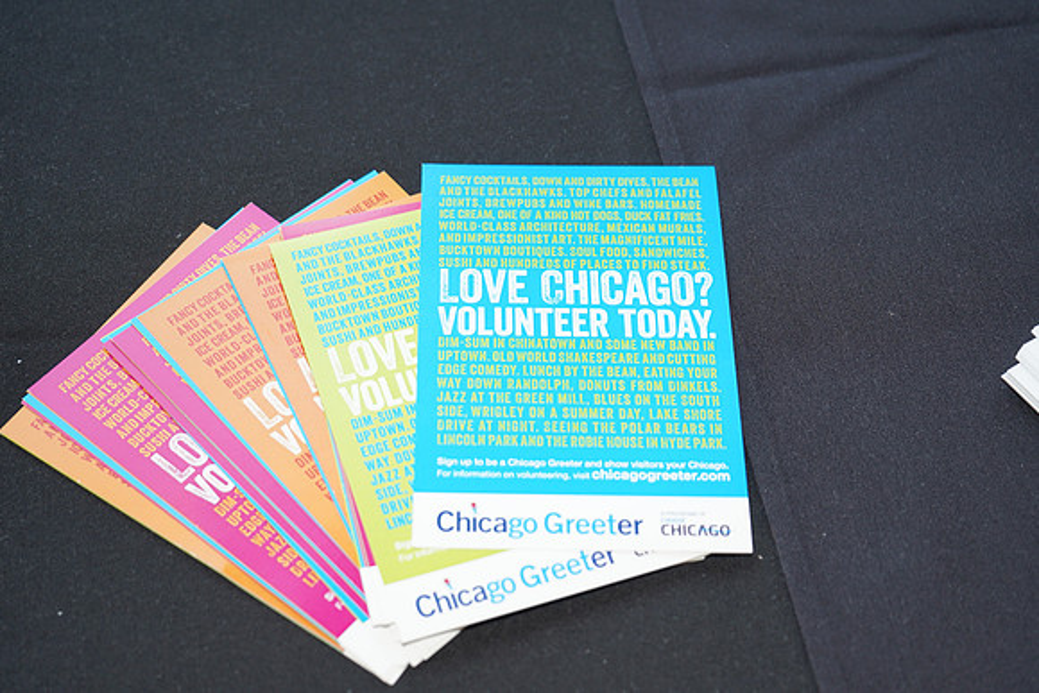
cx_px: 520
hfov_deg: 33.4
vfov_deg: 22.6
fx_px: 1732
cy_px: 346
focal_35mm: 60
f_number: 5
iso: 400
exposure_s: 1/80
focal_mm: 60
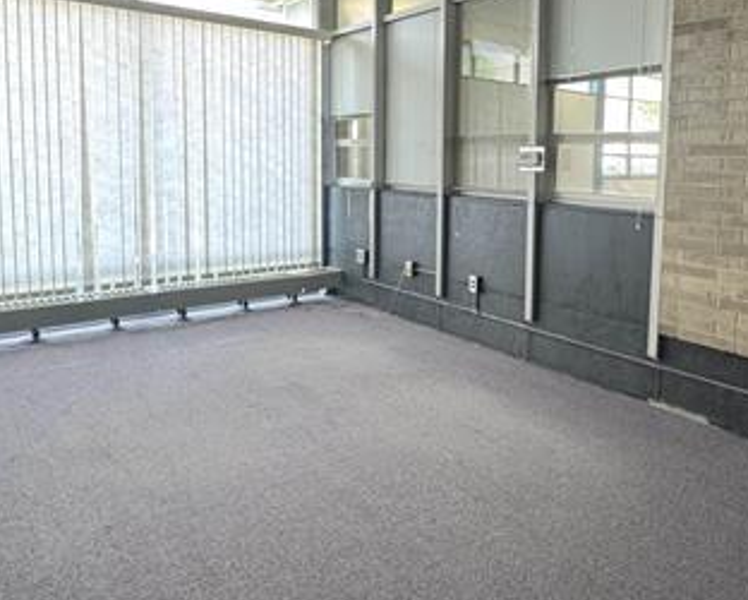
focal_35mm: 28
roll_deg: -0.8
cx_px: 456
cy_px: 216
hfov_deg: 61.5
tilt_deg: -6.5
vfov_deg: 50.9
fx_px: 620
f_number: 2.2
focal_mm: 2.22
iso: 320
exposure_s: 1/60
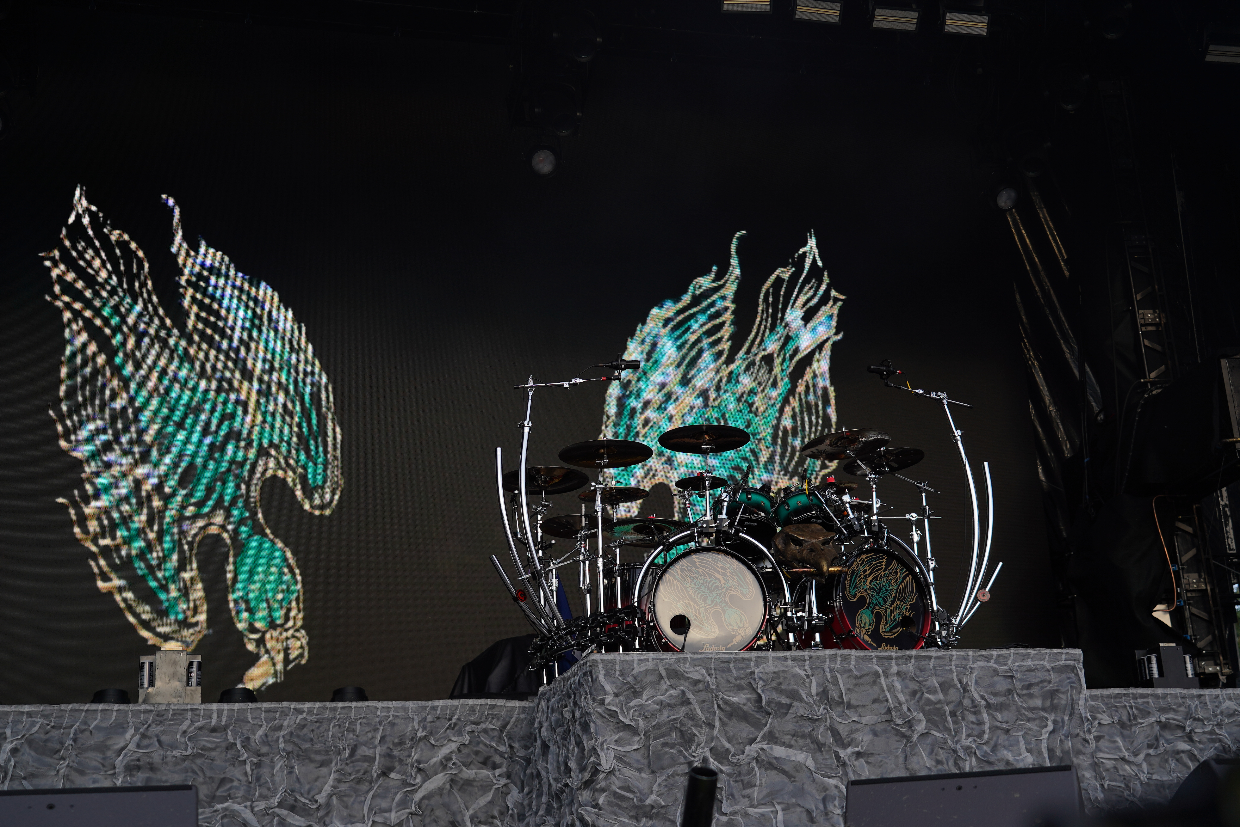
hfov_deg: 41.9
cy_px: 414
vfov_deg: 28.6
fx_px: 1619
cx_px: 620
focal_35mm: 47
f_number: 4.5
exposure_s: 1/60
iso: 100
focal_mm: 47
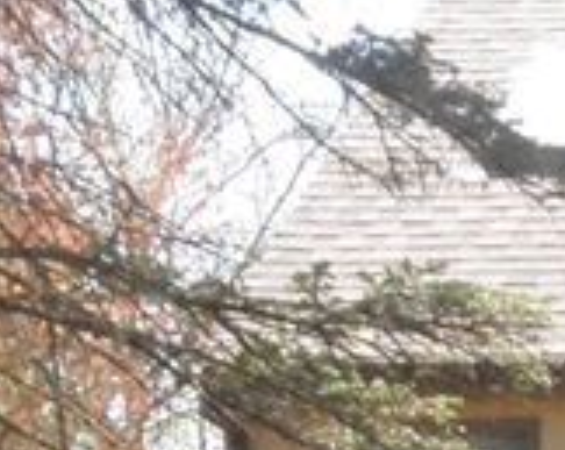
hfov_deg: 9.8
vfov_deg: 8.4
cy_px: 945
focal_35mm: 173
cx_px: 1388
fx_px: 2888
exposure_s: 1/160
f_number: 3
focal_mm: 5
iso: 64
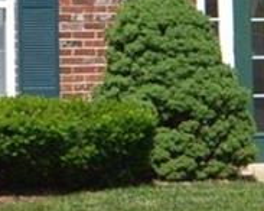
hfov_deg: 7.1
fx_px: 2115
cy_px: -507
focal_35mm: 271
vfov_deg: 5.3
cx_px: 59
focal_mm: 22
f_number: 6.3
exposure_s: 1/1000
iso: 400
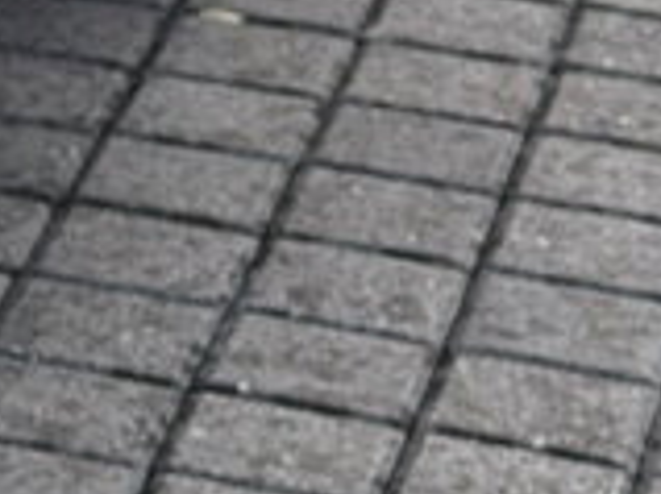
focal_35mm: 310
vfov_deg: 4.8
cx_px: -1231
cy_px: -191
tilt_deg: -19.6
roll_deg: -0.8
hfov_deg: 6.0
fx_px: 5915
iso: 80
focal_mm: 6.76
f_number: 1.78
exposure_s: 1/636
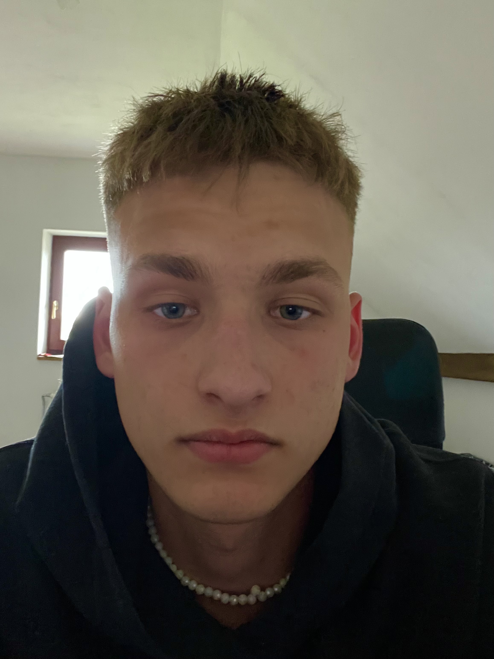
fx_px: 571
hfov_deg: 46.8
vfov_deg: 60.0
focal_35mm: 30
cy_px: 330
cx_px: 247
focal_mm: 2.71
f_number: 2.2
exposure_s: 1/17
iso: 800
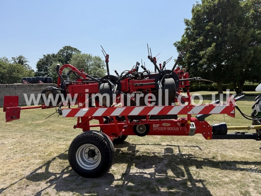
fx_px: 181
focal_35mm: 24
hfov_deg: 71.6
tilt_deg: -5.3
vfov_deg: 56.8
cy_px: 98
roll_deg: +1.3
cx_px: 130
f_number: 1.78
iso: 80
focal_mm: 6.76
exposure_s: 1/4405
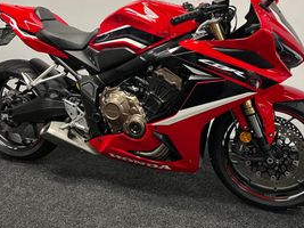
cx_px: 150
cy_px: 75
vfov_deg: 36.4
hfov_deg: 47.9
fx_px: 342
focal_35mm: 39
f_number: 1.6
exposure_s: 1/50
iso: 125
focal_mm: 5.1
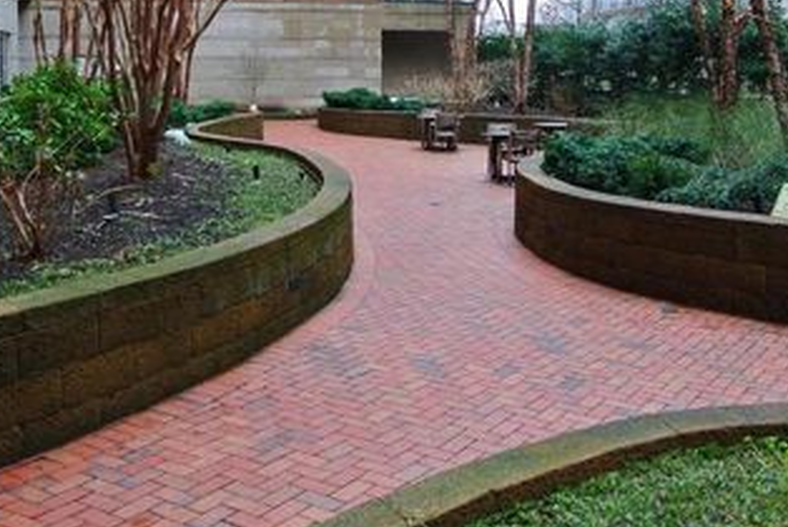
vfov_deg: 30.8
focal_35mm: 43
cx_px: 389
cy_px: 146
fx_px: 942
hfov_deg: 45.4
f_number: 3.5
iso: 200
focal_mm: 10
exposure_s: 1/160
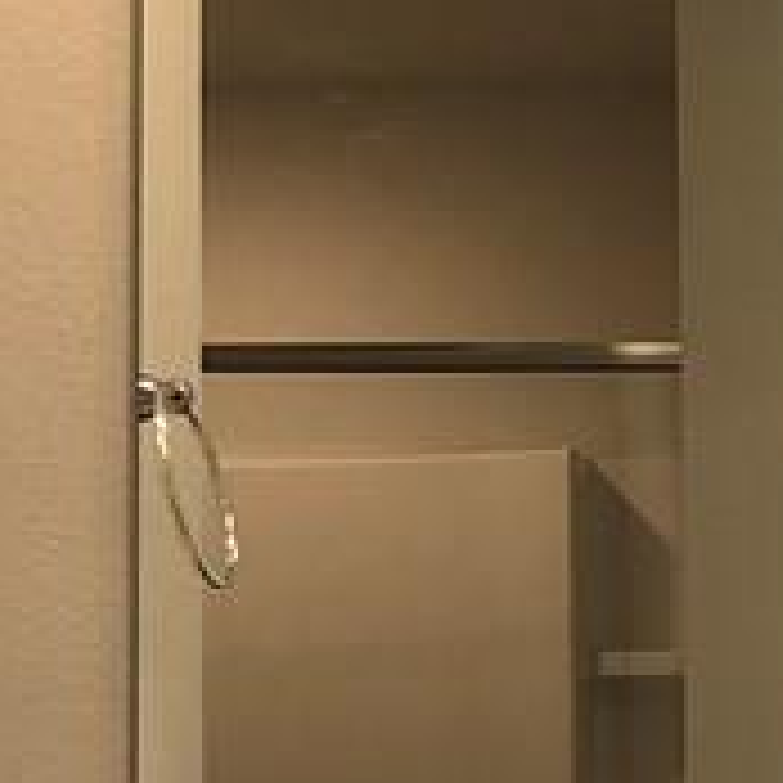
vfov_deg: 11.5
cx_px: 1138
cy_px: 1112
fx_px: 3736
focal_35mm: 146
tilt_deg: +0.5
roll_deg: -1.0
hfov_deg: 11.5
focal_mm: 3.99
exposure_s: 1/30
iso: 25
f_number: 1.8
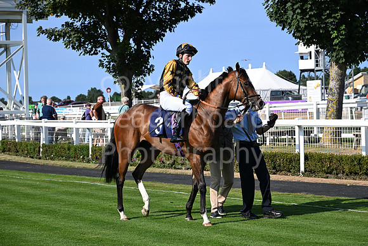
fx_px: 889
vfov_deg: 15.7
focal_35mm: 87
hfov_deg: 23.4
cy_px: 123
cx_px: 184
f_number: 6.3
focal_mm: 87
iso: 500
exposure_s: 1/2000
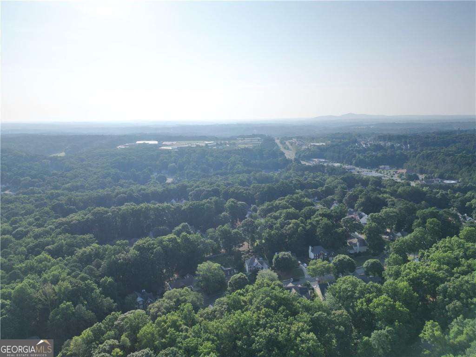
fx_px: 330
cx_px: 238
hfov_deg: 71.6
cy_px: 178
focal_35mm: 24
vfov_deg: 56.8
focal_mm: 6.72
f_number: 1.7
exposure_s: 1/6000
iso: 110
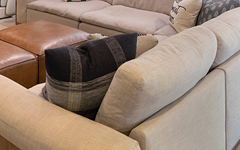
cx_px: 40
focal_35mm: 51
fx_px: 334
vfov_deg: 21.6
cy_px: -69
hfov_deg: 37.8
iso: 800
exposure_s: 1/2
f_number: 9
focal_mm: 17
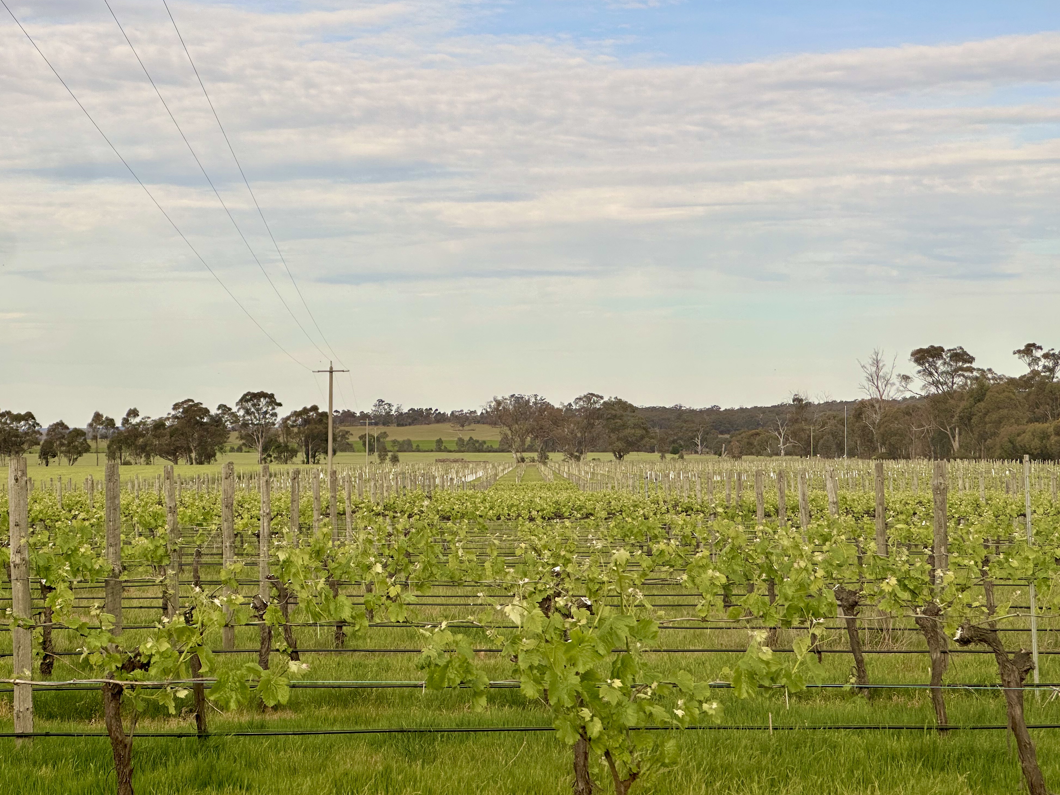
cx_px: 545
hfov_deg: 24.4
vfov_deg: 18.4
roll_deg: +0.4
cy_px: 388
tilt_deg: +1.1
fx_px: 2450
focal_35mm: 80
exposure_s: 1/727
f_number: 2.8
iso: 32
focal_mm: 9
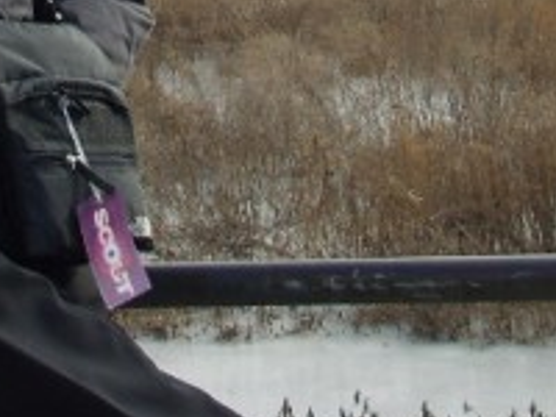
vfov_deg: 7.2
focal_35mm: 200
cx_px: 133
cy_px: -378
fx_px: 3212
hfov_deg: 9.9
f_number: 3.8
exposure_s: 1/350
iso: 50
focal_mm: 8.8
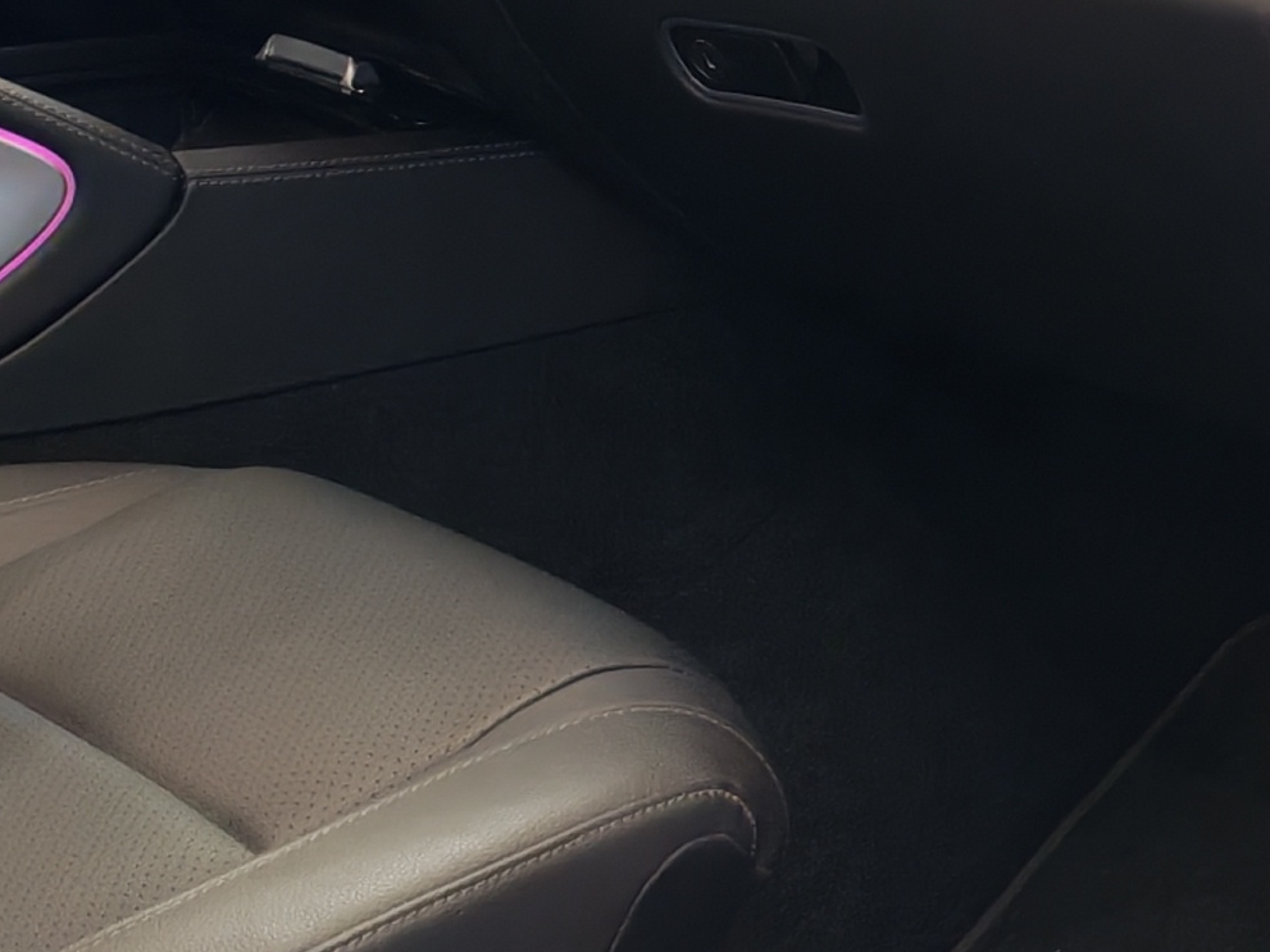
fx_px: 4549
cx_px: 1233
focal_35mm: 124
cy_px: 519
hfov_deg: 15.6
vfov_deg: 11.9
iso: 400
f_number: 1.9
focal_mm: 6.12
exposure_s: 1/100
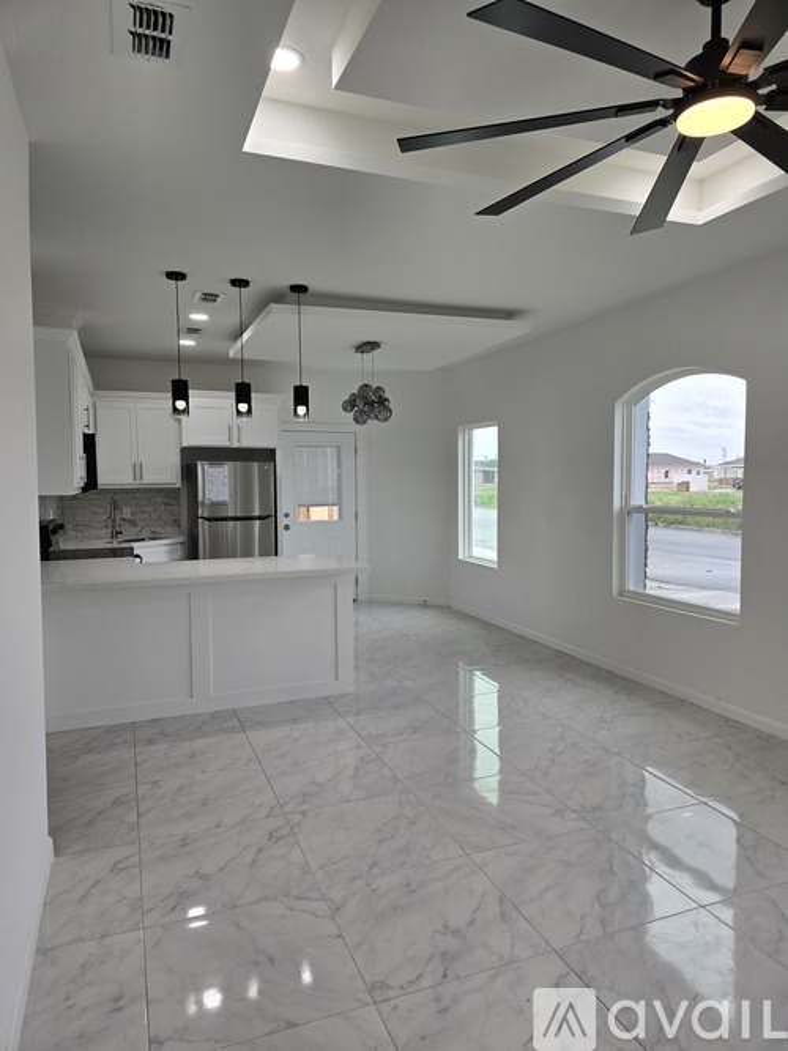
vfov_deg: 73.9
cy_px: 526
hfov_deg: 58.9
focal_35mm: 23
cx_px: 394
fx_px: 698
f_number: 1.7
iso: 40
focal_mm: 6.3
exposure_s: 1/180
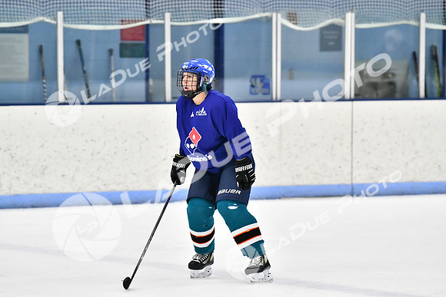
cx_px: 223
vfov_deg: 7.3
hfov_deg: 11.0
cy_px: 148
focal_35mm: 188
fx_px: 2323
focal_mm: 125
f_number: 3.2
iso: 6400
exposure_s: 1/1250
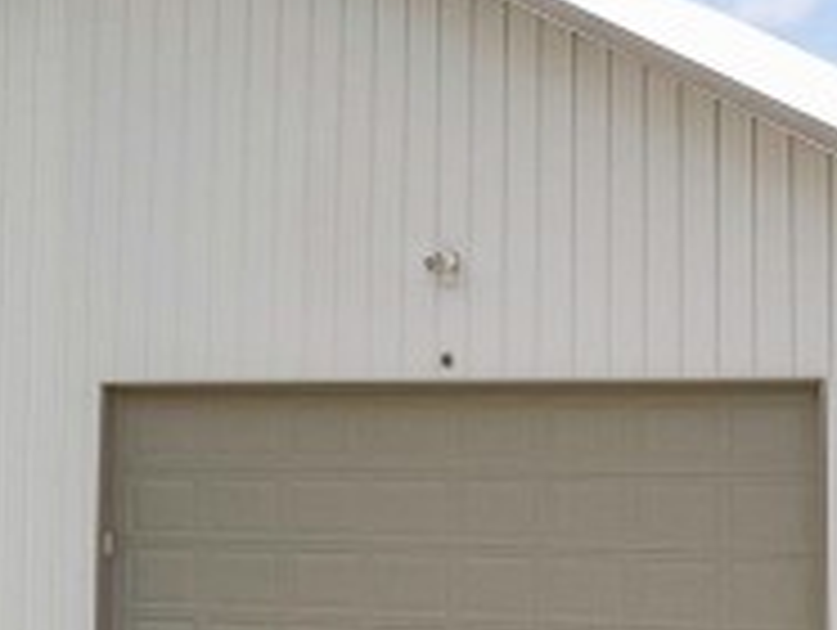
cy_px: 90
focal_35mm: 132
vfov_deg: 11.2
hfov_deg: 14.9
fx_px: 3196
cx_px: 266
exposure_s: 1/14300
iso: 80
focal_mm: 6.76
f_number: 1.8
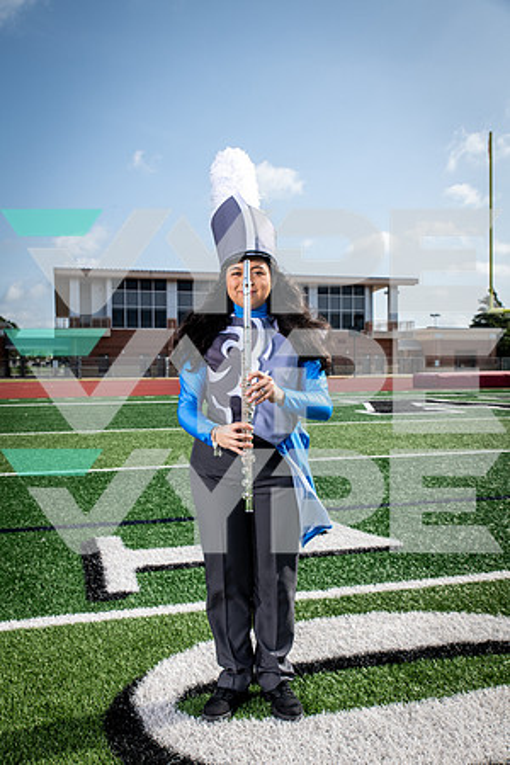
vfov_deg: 55.8
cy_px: 382
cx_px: 255
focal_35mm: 34
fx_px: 722
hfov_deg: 38.9
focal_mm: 34
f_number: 7.1
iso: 125
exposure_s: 1/400
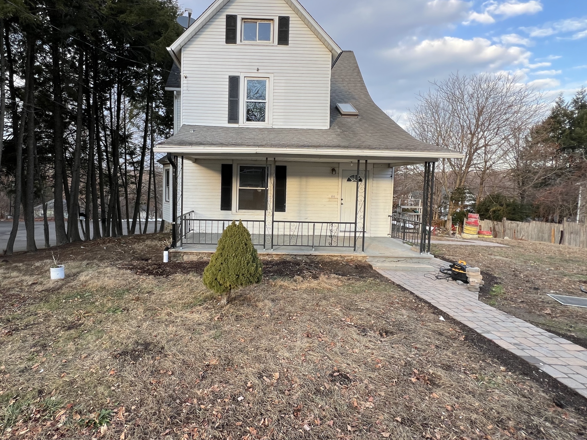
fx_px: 288
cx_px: 256
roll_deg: -2.0
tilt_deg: -3.0
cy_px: 202
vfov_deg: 74.6
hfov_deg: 90.6
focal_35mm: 17
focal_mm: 1.57
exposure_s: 1/173
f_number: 1.8
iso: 32
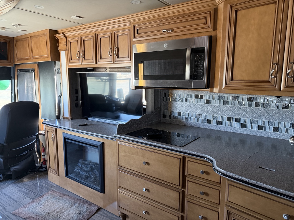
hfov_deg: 71.6
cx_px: 147
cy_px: 110
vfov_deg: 56.8
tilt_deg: -7.2
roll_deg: -1.3
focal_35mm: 24
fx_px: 204
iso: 400
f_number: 1.78
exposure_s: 1/60
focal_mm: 6.76
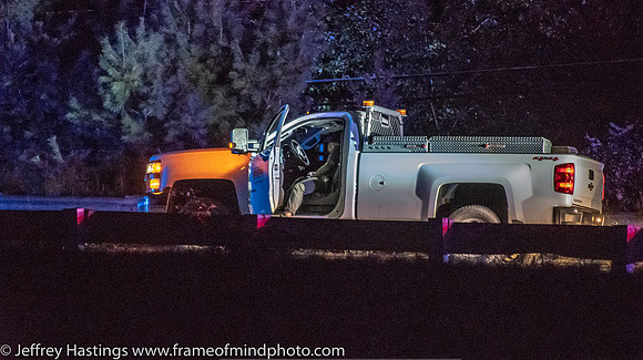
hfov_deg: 7.2
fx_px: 5126
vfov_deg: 4.0
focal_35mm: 301
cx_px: 322
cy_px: 172
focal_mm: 190
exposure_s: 1/60
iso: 16000
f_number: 5.6
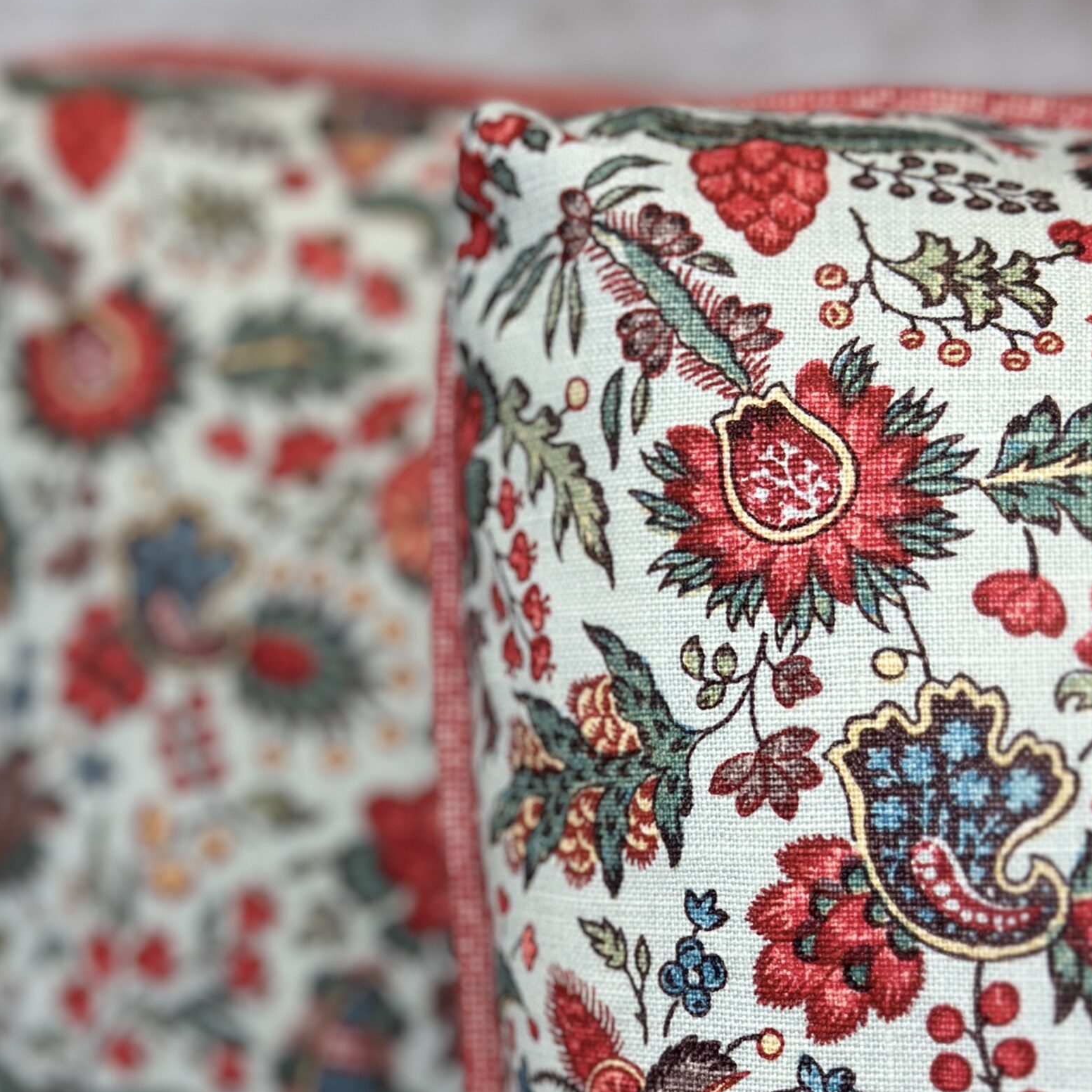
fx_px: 2498
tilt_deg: -16.5
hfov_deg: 24.6
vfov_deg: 24.5
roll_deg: +0.5
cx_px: 483
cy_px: 757
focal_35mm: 70
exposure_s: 1/195
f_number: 1.78
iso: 80
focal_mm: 6.86
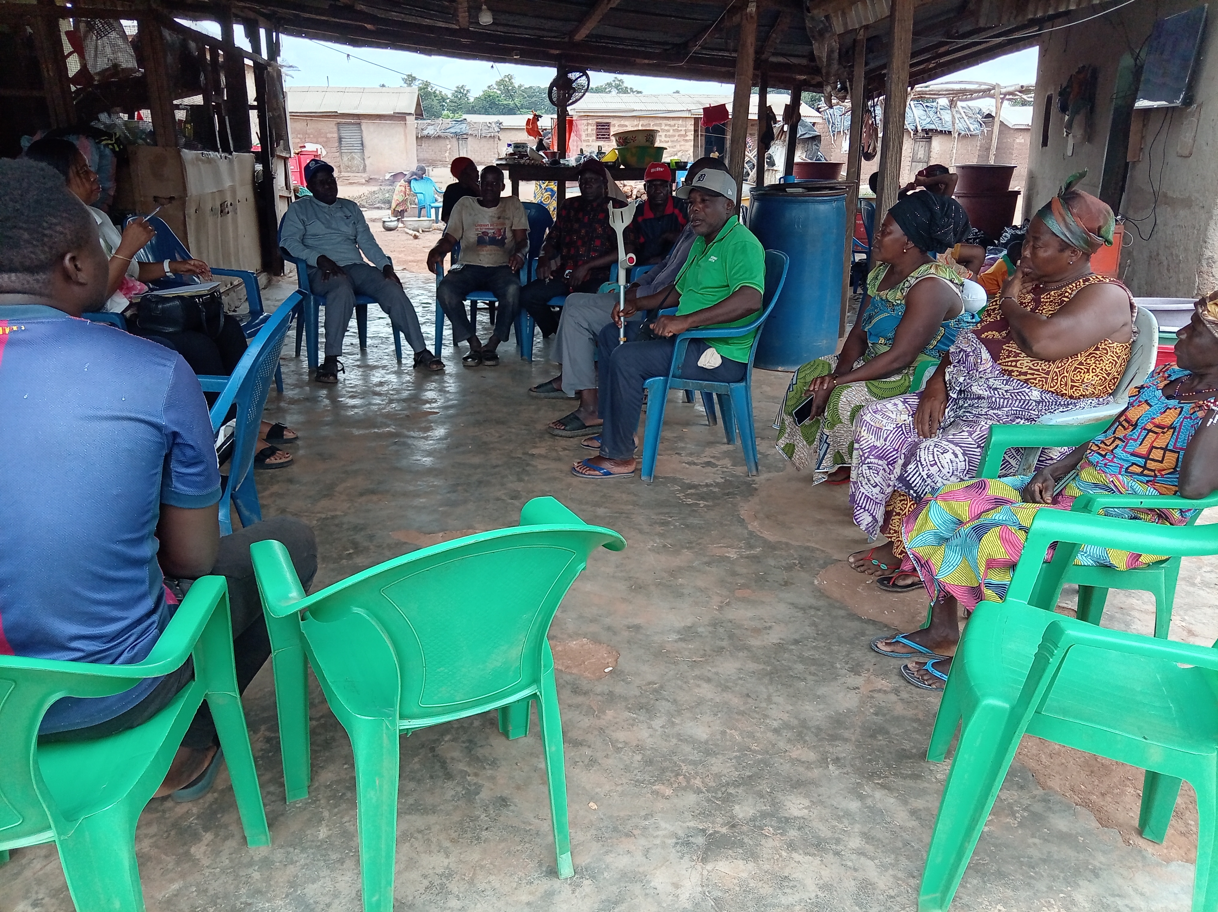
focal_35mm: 25
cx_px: 609
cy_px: 456
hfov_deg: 69.4
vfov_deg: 54.8
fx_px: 879
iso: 130
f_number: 1.8
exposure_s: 1/100
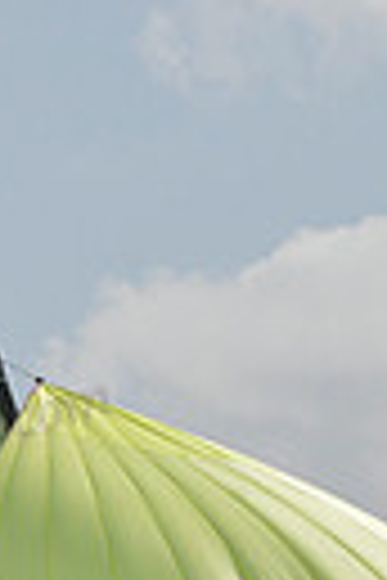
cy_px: 1052
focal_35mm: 898
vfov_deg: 2.3
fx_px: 14479
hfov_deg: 1.5
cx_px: 344
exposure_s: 1/1600
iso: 400
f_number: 9
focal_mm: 200
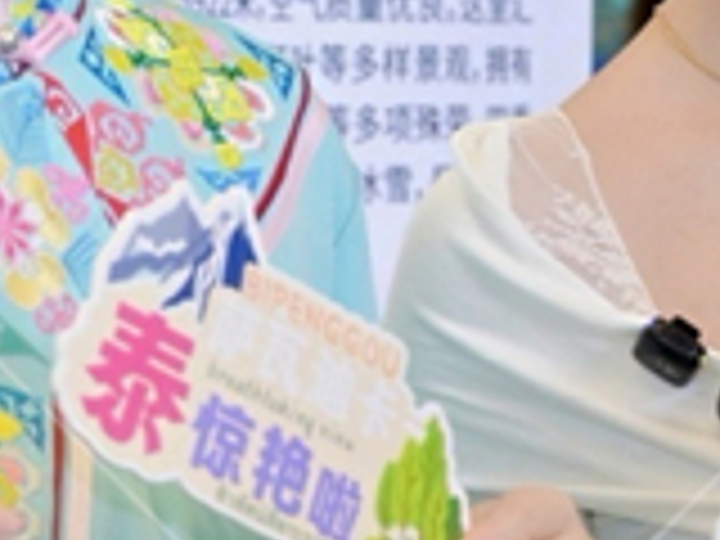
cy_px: 54
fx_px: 5990
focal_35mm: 288
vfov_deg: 5.2
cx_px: 423
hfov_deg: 6.9
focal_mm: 50
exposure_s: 1/80
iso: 320
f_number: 4
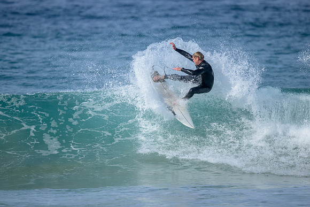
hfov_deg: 2.6
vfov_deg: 1.7
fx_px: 6890
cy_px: 104
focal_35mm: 800
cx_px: 155
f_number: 6.3
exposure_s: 1/2500
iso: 450
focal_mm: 800
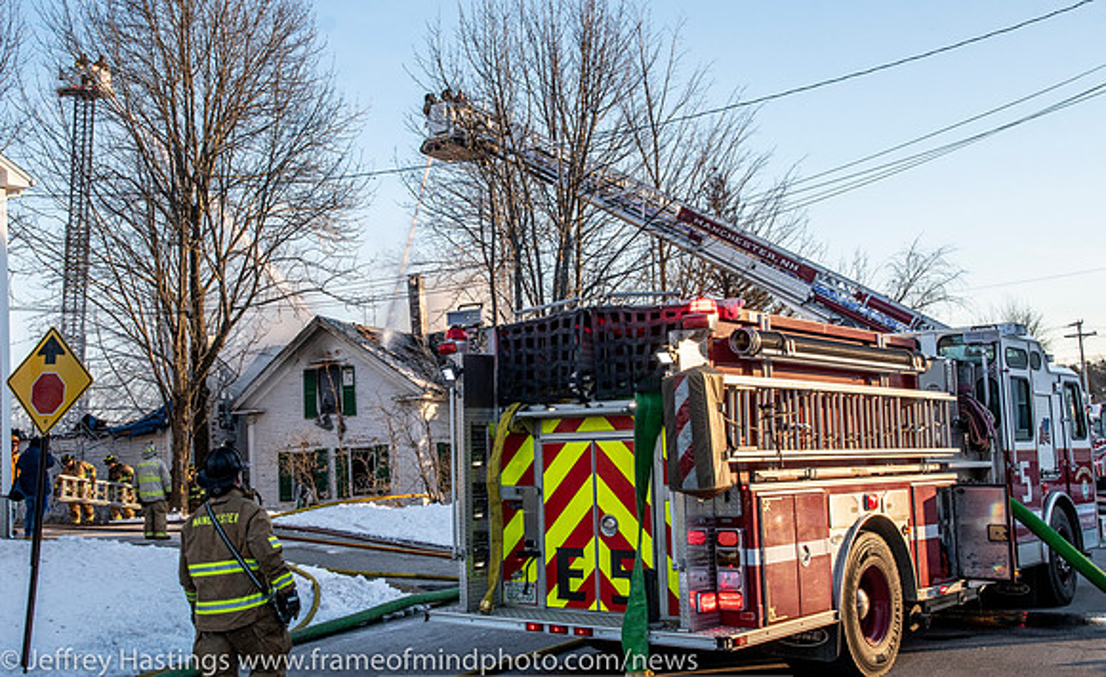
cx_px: 512
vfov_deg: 31.3
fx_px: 1207
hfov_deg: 49.2
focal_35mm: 40
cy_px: 297
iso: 500
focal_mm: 24
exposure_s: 1/400
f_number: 8
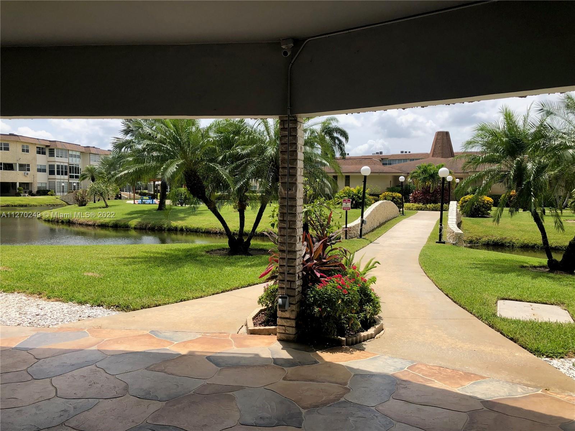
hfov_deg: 63.4
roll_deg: -1.3
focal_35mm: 28
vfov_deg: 49.7
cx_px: 288
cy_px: 216
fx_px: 465
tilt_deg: -1.5
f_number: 1.8
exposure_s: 1/1779
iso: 20
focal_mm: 3.99
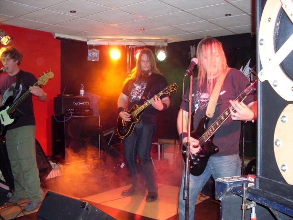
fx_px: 322
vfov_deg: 37.7
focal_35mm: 38
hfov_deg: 49.0
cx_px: 146
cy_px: 110
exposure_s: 1/45
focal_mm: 6.3
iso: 240
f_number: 2.8
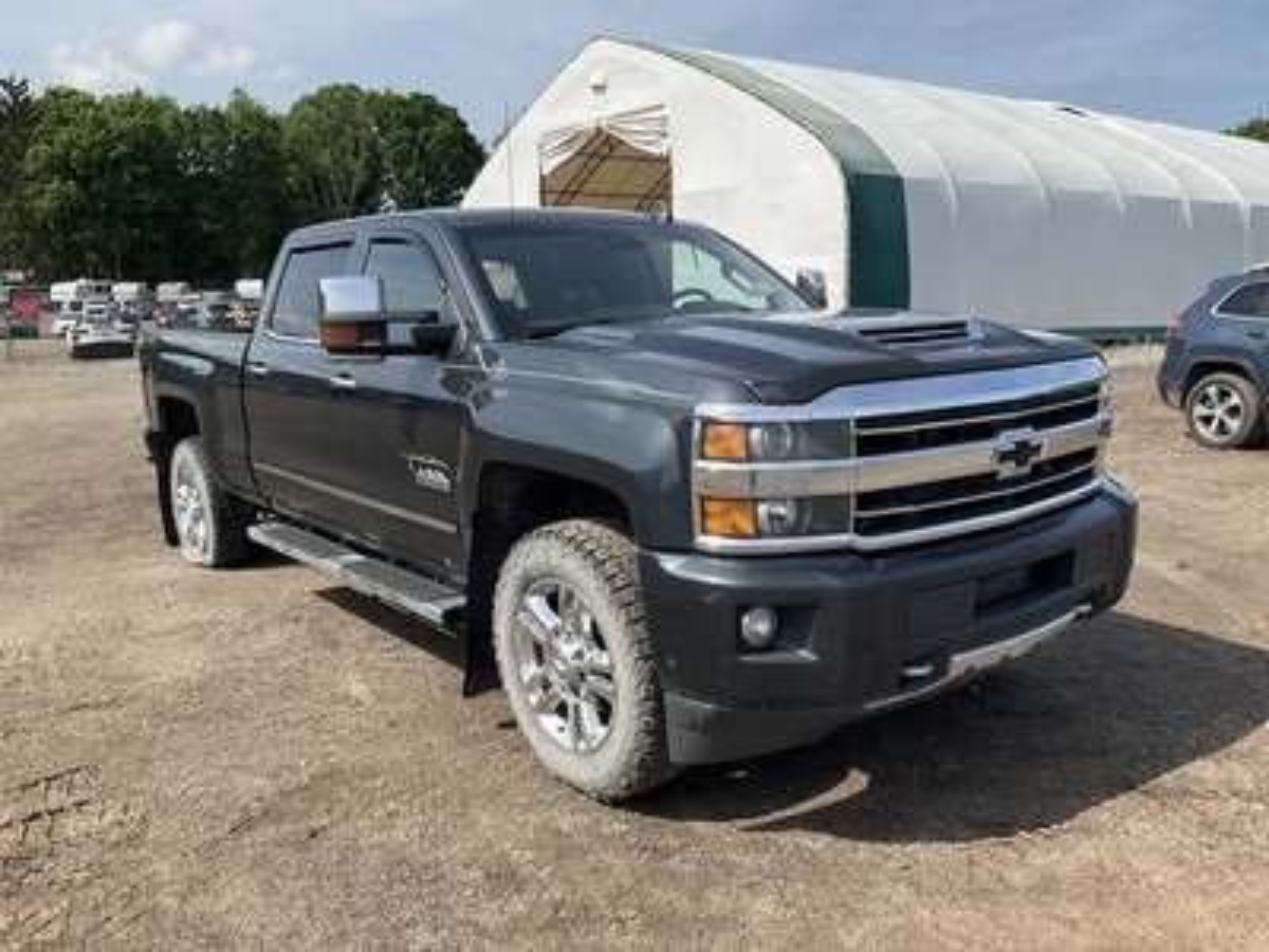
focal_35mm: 29
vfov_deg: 48.2
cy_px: 476
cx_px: 634
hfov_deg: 61.7
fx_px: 1063
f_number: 1.8
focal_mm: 3
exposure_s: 1/1534
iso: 25
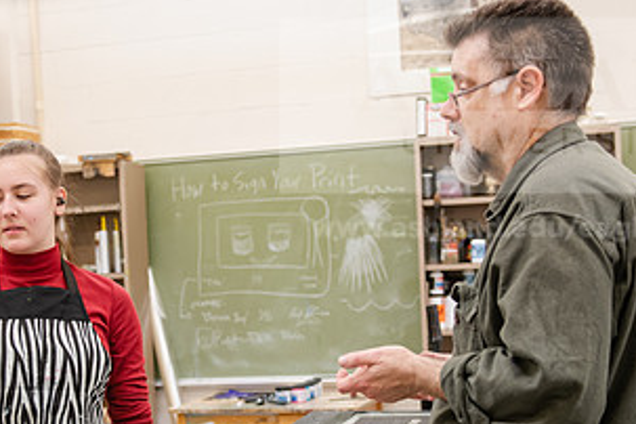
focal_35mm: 69
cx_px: 216
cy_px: 272
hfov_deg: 29.1
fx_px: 1219
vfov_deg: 19.7
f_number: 3.2
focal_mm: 36
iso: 640
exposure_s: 1/200
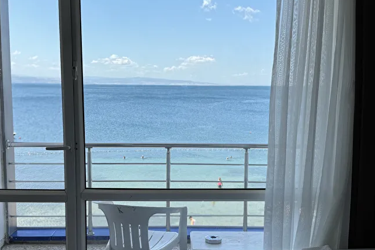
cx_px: 183
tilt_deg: -8.3
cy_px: 139
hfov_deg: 46.4
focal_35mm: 42
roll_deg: -0.2
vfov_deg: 31.9
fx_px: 437
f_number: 1.78
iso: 80
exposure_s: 1/2415
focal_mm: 6.76
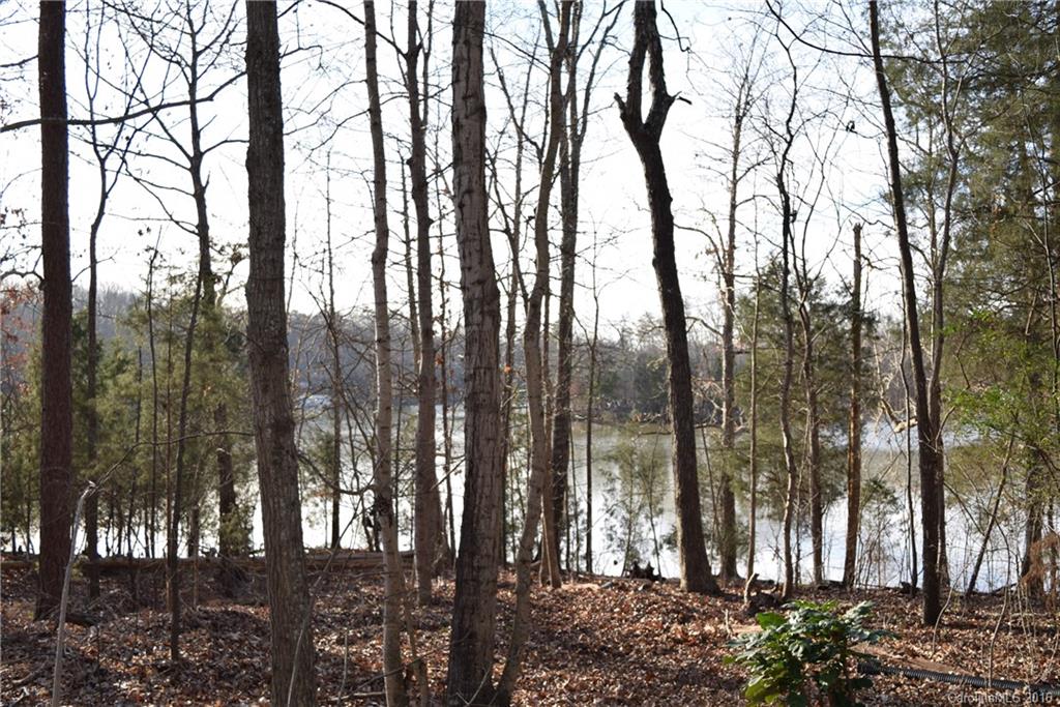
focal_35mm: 36
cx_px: 530
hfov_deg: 53.1
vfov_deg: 36.9
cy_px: 354
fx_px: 1060
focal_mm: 24
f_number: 5.6
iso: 100
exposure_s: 1/125
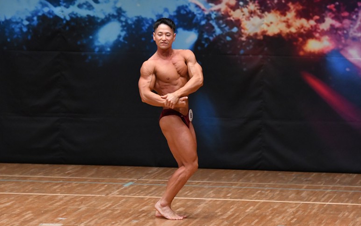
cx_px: 181
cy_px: 120
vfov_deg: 4.5
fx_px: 2873
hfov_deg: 7.2
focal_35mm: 292
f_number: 5.6
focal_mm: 190
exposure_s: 1/400
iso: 5000
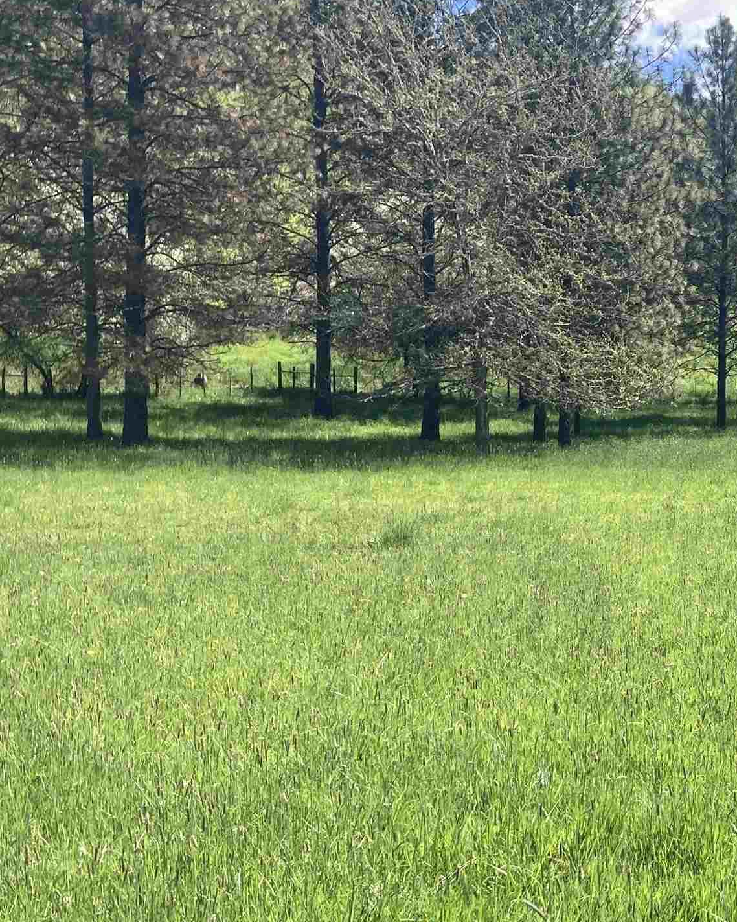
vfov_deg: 31.9
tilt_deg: -1.9
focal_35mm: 59
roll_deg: -0.1
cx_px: 859
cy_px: 544
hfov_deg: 23.8
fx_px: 1609
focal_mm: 3.99
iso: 20
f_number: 1.8
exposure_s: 1/972
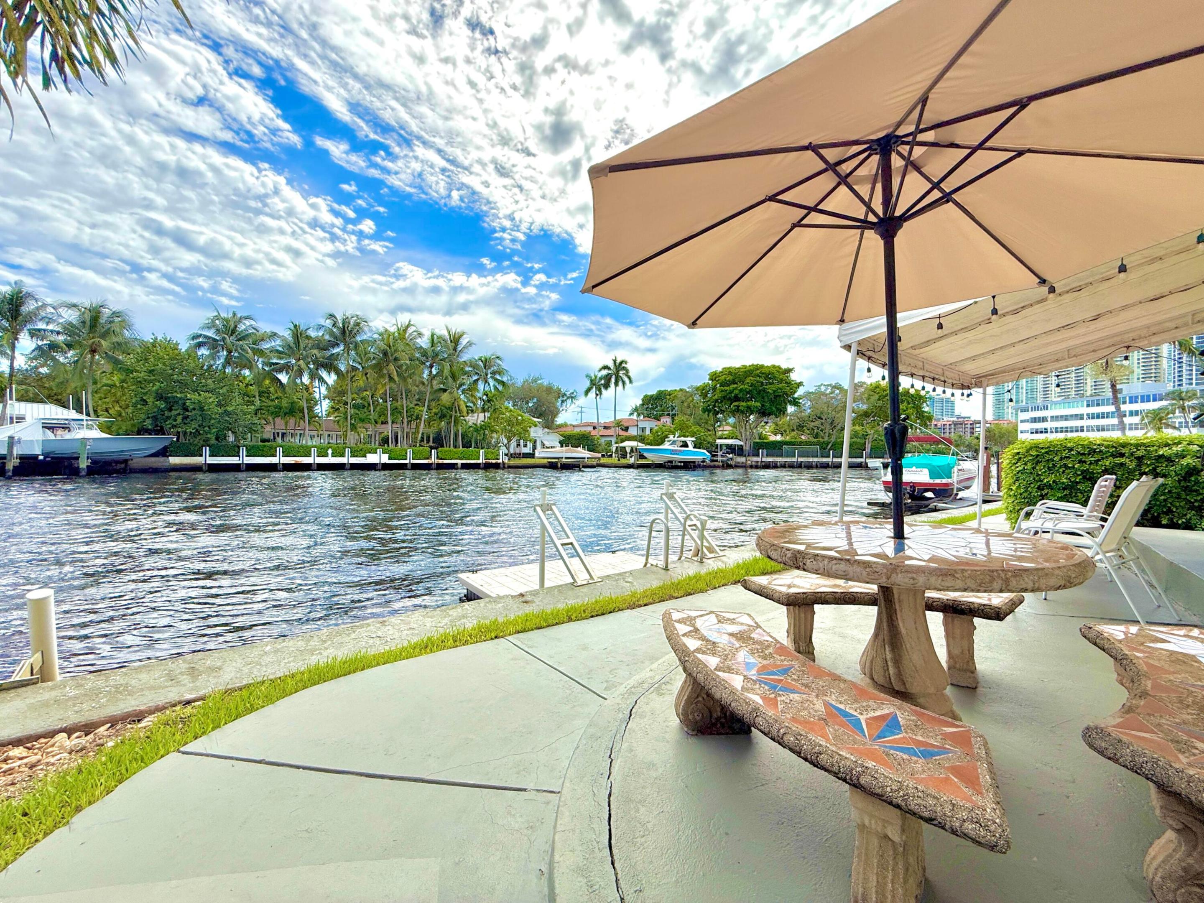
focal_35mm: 14
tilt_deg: +0.1
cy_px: 452
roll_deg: -1.1
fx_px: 487
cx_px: 602
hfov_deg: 102.1
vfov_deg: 85.7
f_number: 2.2
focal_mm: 2.22
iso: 50
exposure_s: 1/2841
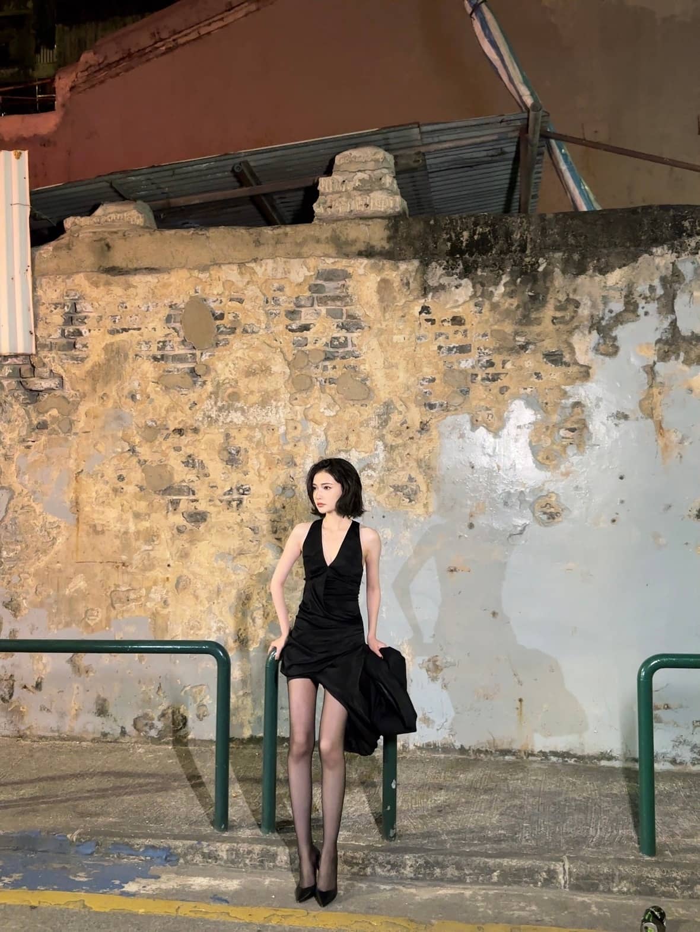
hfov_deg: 44.2
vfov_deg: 56.8
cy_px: 466
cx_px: 350
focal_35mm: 32
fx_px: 862
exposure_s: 1/50
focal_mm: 6.86
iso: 1000
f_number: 1.78
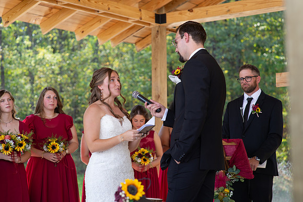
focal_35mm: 85
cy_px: 101
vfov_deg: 16.1
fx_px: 716
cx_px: 152
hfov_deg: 23.9
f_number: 4.5
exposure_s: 1/400
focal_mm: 85
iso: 400
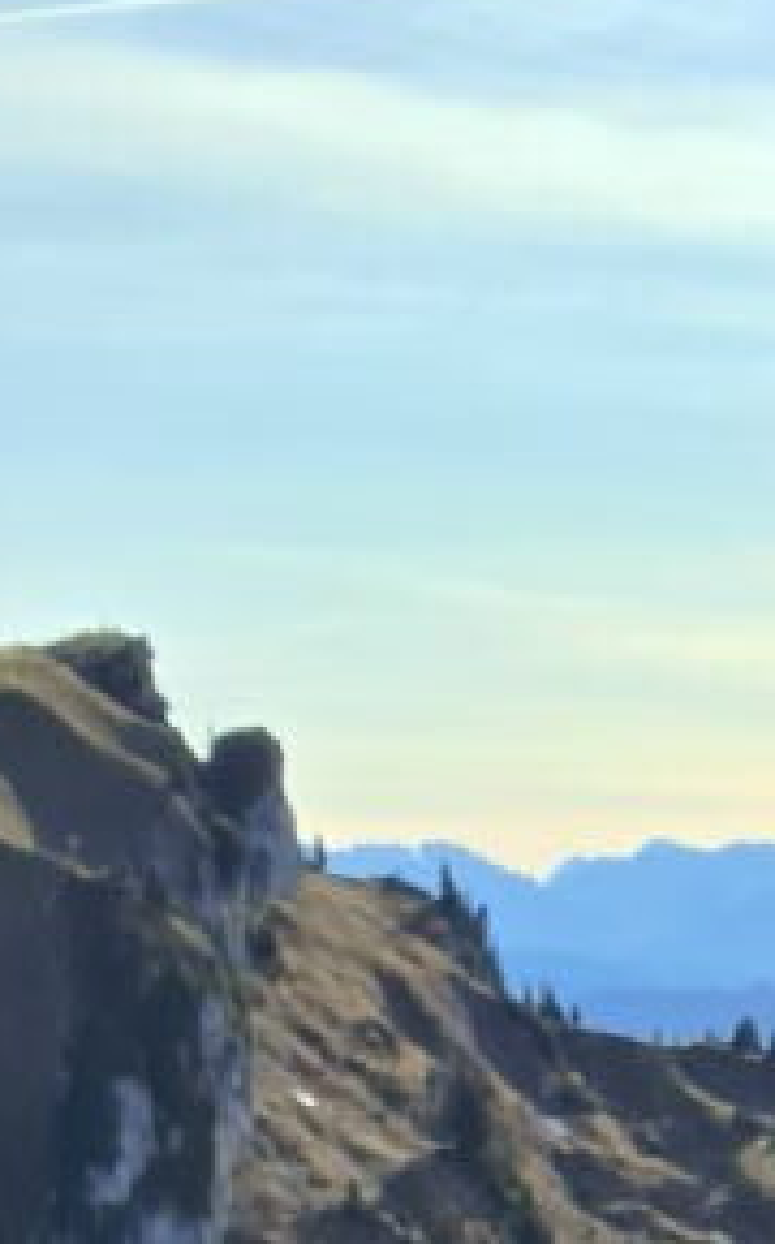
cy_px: 1416
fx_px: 3185
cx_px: 848
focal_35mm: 94
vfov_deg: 20.9
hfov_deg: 13.6
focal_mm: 3.8
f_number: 2.2
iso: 50
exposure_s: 1/840
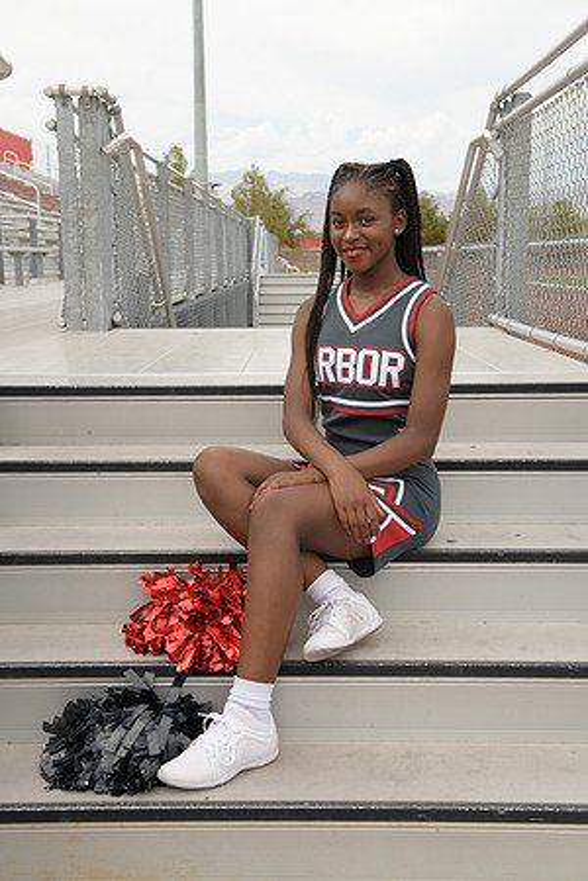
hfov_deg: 28.1
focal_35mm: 48
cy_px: 440
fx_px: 1176
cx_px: 294
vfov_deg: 41.1
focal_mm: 48
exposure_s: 1/1250
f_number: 5.6
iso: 800
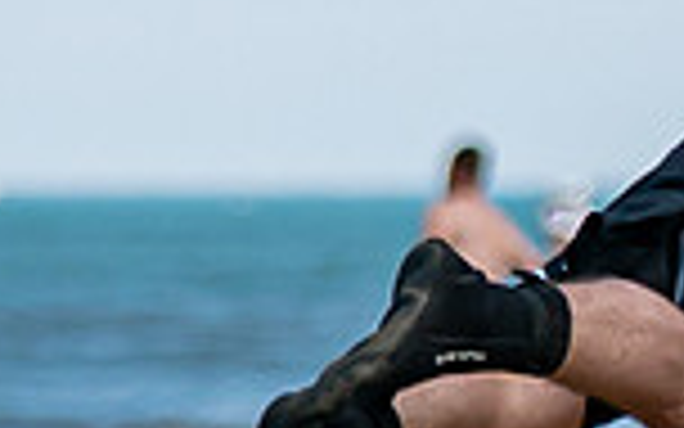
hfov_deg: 1.8
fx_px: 21400
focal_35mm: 1148
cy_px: 327
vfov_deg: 1.1
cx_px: 752
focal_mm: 98
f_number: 2.8
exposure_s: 1/3200
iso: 160
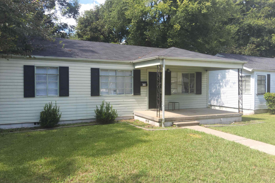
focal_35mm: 27
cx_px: 135
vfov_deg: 47.9
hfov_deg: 67.4
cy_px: 90
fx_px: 206
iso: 32
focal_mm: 3.08
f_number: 2
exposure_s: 1/515
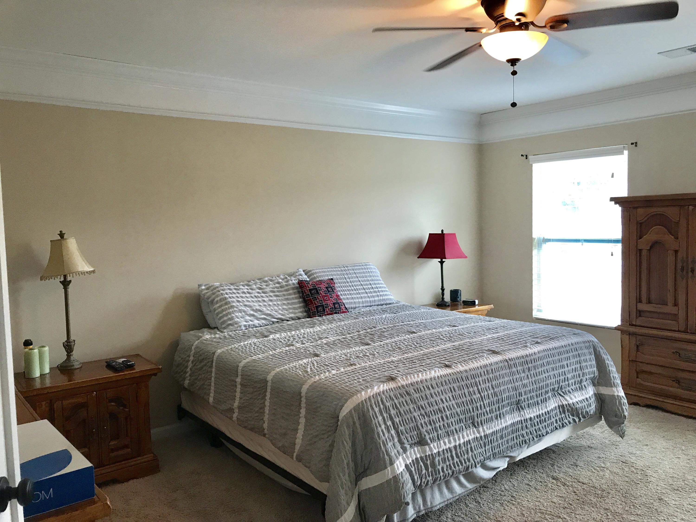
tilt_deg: -4.4
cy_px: 261
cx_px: 348
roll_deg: +1.7
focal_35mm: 28
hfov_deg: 63.4
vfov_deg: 49.7
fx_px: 563
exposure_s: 1/30
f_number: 1.8
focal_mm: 3.99
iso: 32
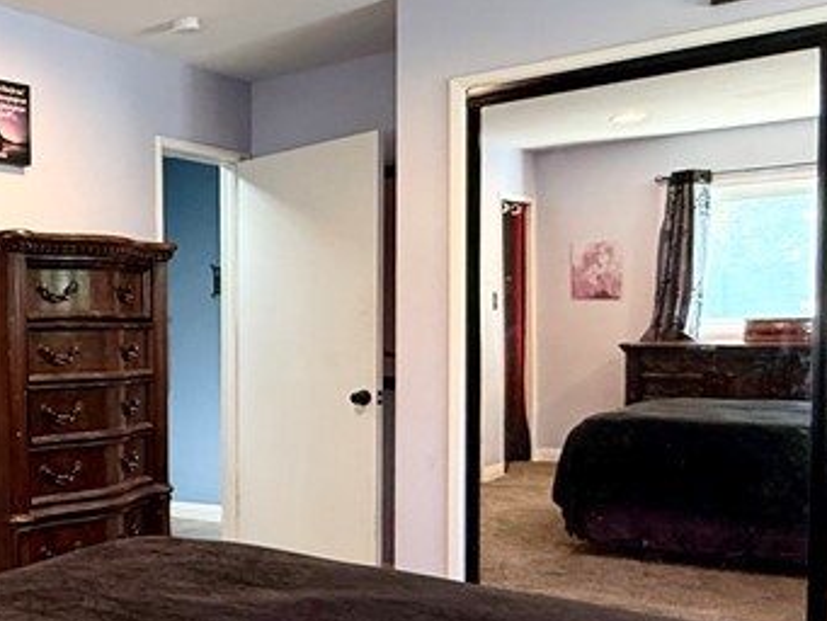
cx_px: -209
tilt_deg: -2.7
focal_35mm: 42
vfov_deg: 34.1
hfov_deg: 34.2
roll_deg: +0.8
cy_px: 405
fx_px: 1004
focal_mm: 2.22
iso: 250
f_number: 2.2
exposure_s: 1/60
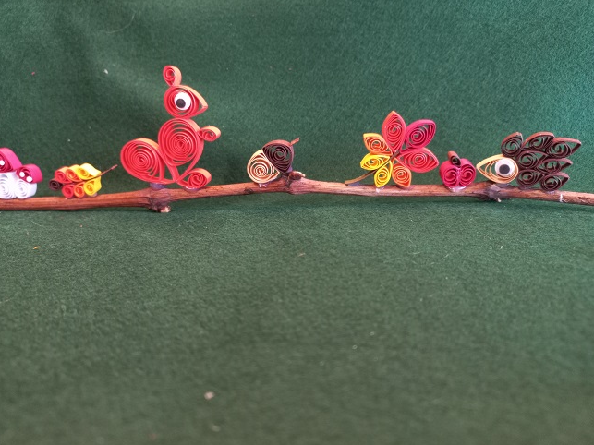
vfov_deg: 51.3
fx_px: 463
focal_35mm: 27
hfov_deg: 65.3
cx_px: 281
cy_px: 216
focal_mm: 4.6
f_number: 1.8
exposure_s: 1/25
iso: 500
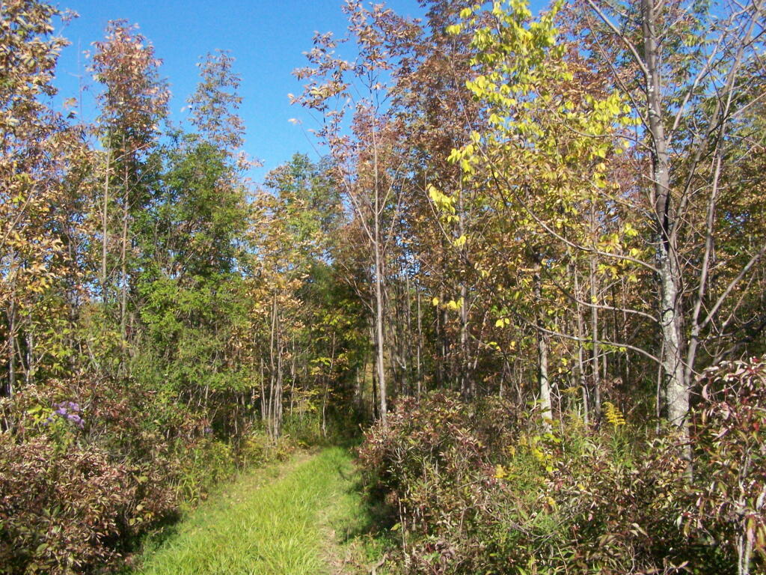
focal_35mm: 38
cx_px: 383
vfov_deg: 37.7
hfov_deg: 49.0
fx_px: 841
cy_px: 288
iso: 400
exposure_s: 1/1250
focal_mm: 6.3
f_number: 5.6
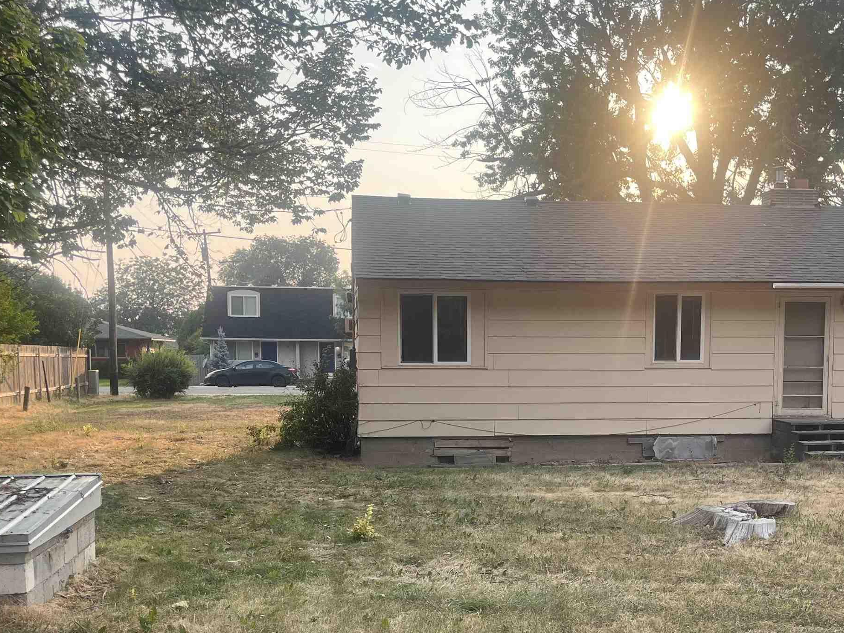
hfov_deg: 42.7
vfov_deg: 32.4
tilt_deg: -5.9
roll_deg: +0.6
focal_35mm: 44
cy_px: 450
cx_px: 508
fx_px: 1073
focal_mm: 5.1
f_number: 1.6
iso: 50
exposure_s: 1/951
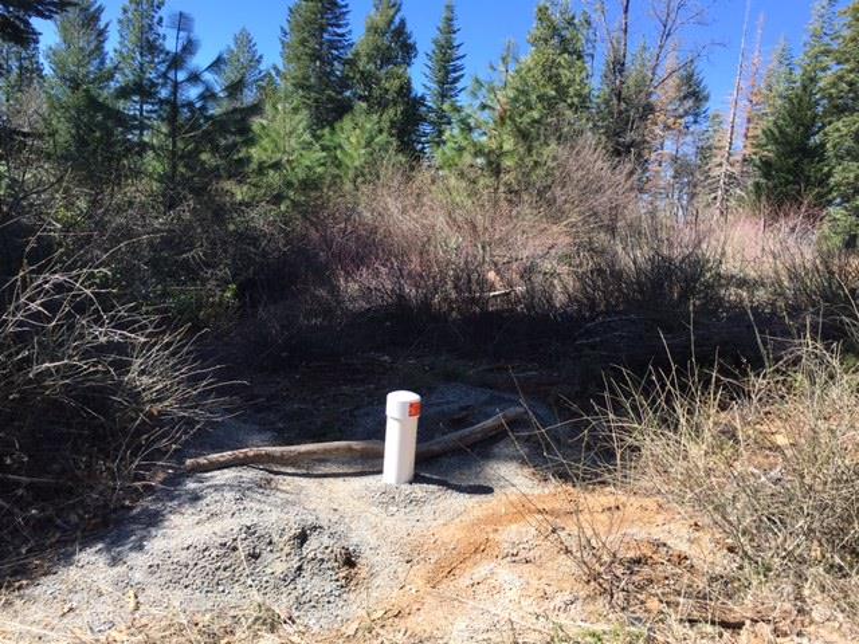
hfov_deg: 61.7
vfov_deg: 48.2
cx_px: 430
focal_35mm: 29
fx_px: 720
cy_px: 322
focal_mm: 4.15
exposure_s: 1/596
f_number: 2.2
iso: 25
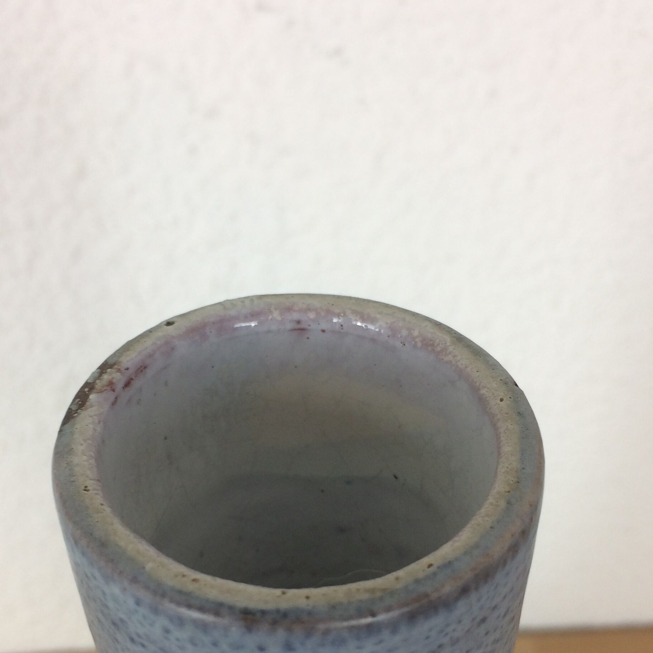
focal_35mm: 46
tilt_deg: -45.3
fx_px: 982
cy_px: 470
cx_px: 324
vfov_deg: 36.1
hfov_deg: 36.8
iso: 40
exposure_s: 1/50
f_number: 2.2
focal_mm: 4.15
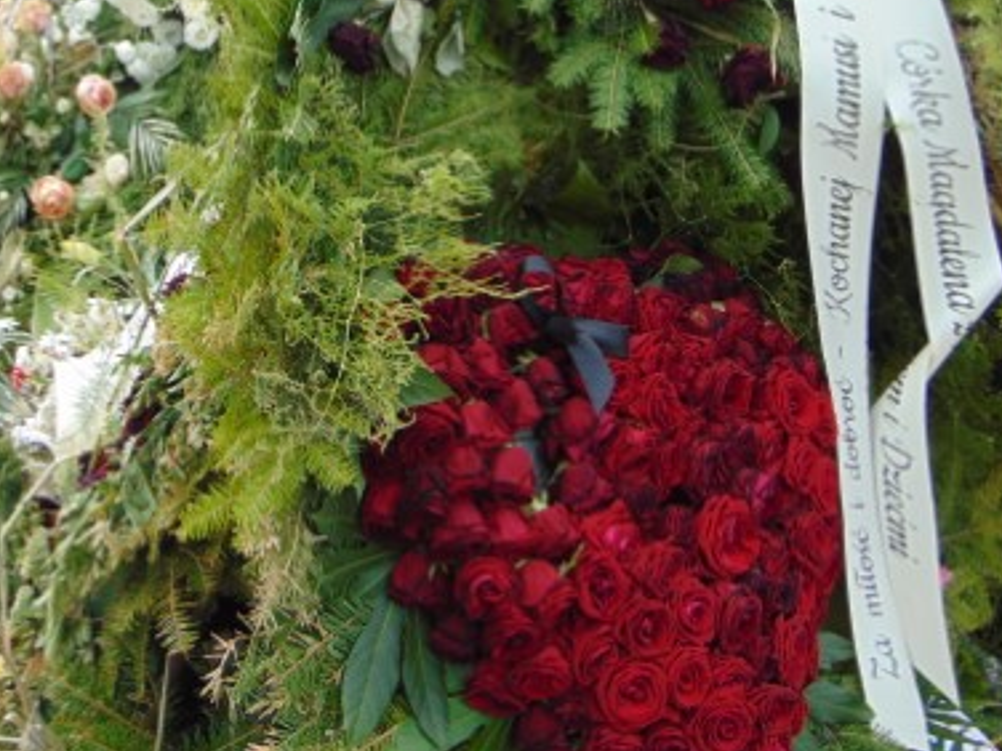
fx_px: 1476
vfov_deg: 28.1
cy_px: 170
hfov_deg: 37.2
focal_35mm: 51
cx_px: 362
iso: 80
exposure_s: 1/500
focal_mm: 5.4
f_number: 3.1
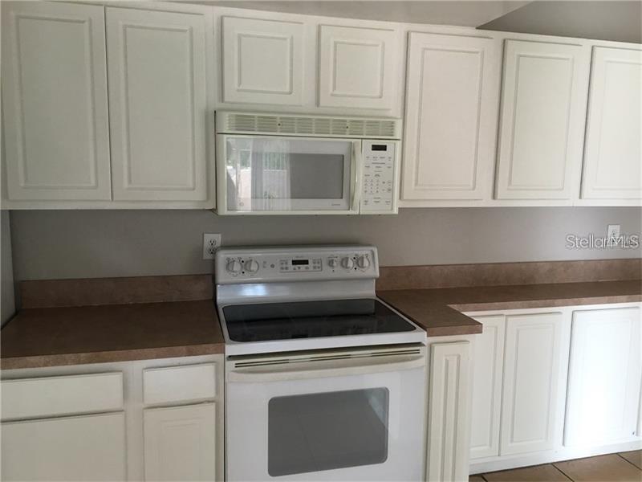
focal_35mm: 29
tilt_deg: -8.0
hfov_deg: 61.7
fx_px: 538
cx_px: 321
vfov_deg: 48.2
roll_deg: -0.6
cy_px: 241
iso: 80
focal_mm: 4.15
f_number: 2.2
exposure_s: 1/30
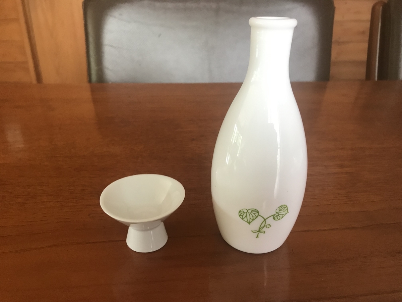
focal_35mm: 28
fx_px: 325
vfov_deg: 49.7
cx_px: 201
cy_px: 151
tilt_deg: -25.6
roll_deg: +0.0
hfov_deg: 63.4
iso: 64
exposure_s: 1/15
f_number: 1.8
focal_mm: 3.99
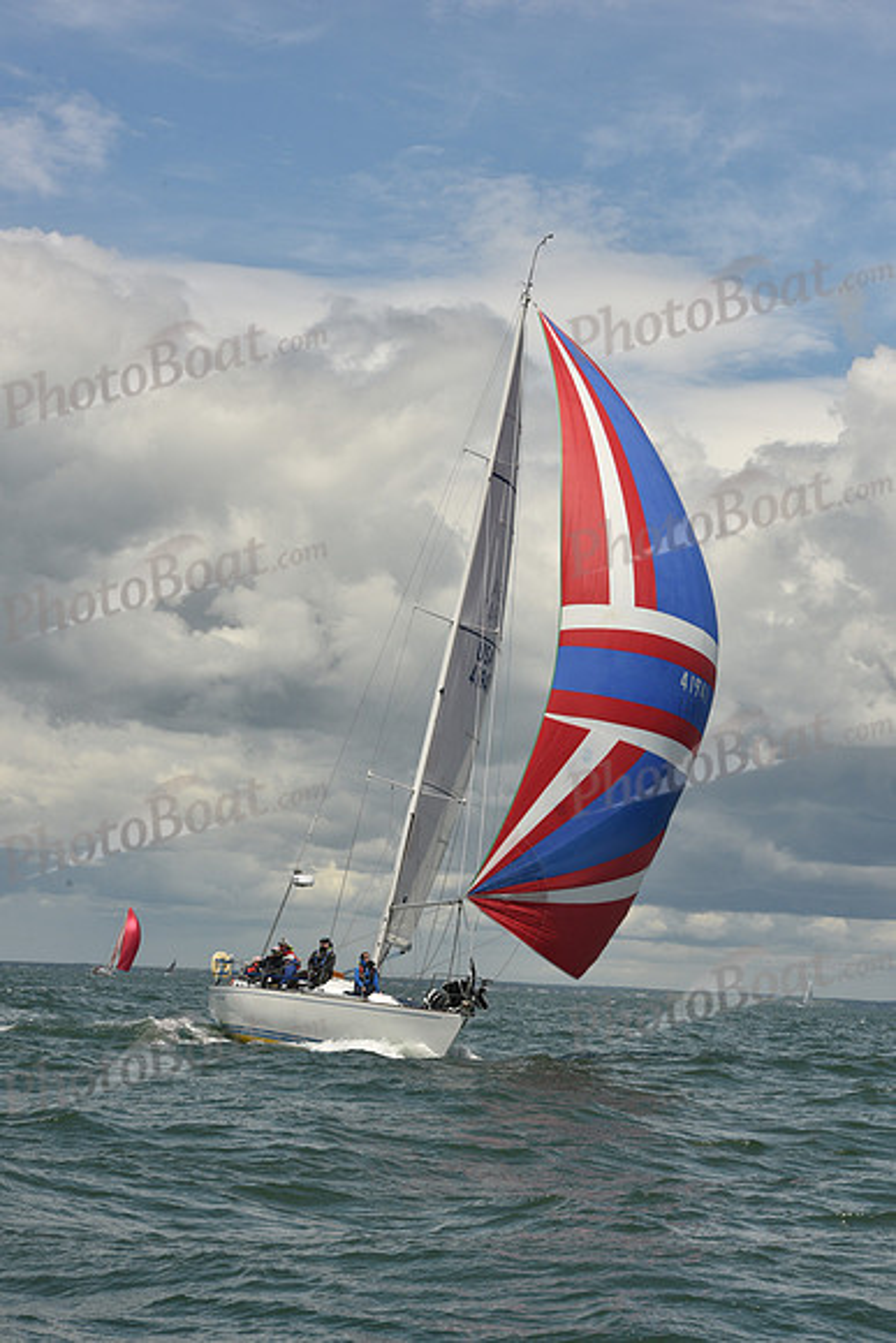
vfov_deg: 22.6
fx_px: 3358
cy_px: 672
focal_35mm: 90
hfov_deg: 15.2
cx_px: 448
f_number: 13
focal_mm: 90
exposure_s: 1/800
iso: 320
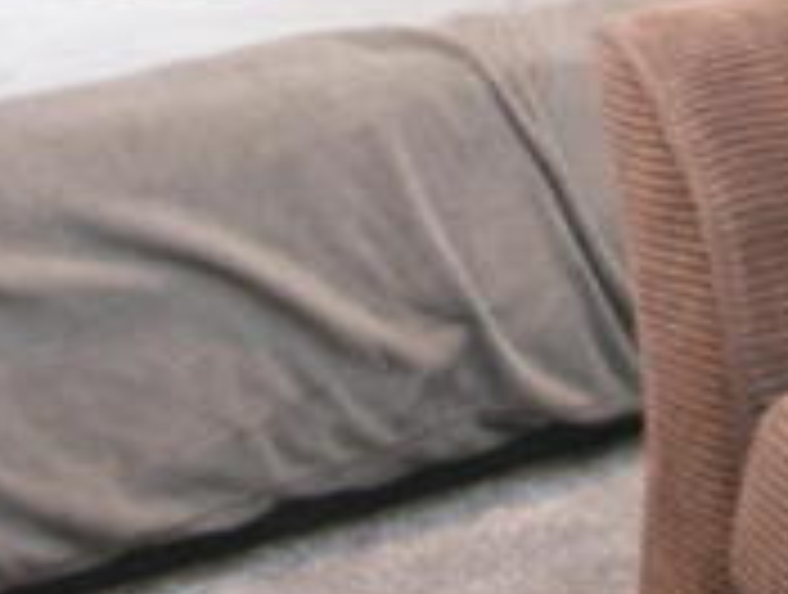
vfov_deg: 14.4
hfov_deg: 20.1
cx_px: 277
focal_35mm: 97
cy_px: -268
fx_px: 2213
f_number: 3.5
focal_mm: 18
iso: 400
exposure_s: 1/5
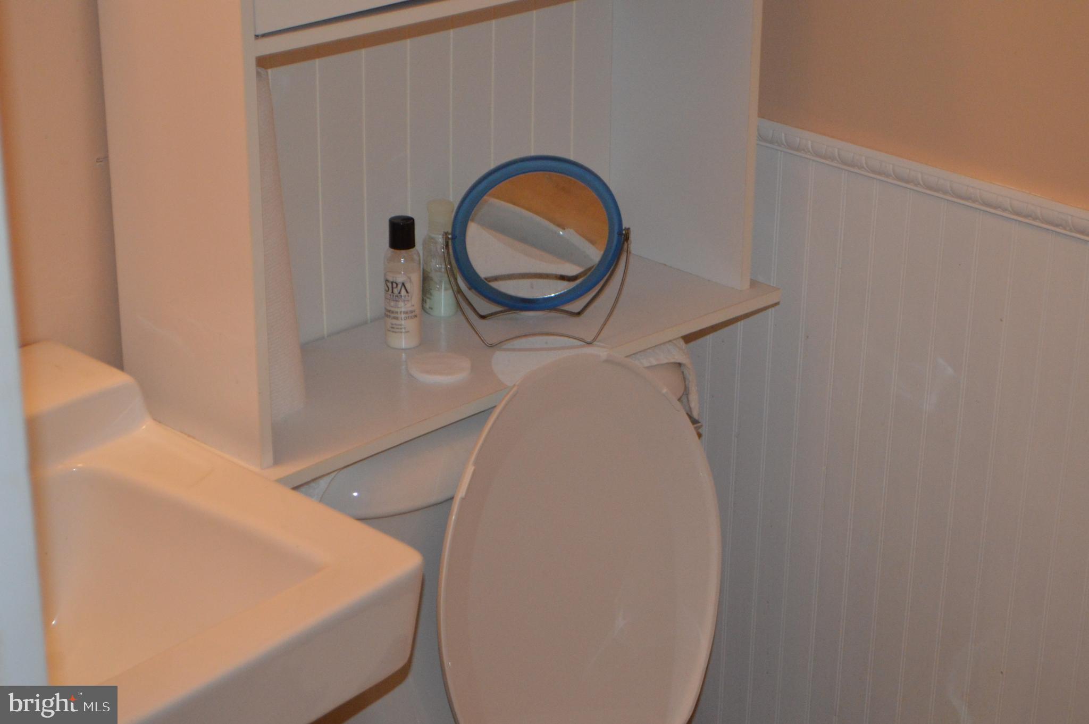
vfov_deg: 17.5
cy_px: 362
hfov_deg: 26.0
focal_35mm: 78
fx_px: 2357
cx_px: 544
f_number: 5.6
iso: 1800
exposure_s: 1/60
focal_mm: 52
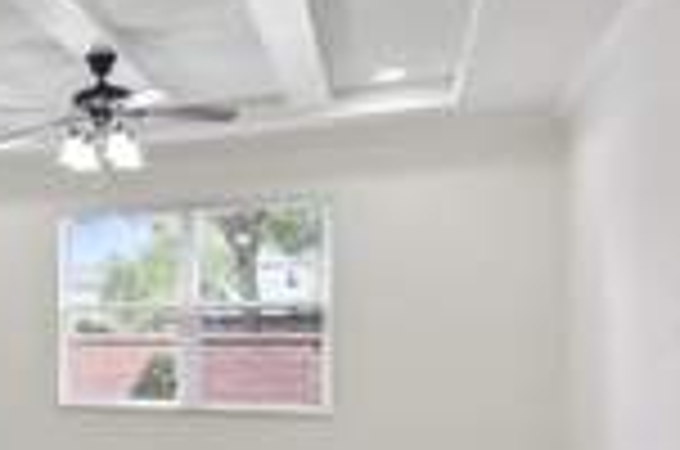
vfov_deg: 26.1
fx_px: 961
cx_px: -279
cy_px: 331
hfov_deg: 28.7
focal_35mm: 51
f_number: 10
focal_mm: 16
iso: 800
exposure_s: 1/25
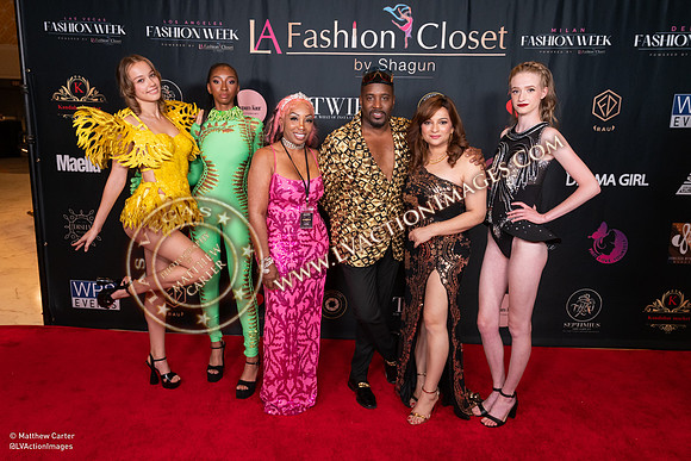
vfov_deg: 44.9
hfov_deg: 63.5
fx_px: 558
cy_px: 230
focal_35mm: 29
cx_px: 340
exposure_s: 1/200
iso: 1250
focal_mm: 28
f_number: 4
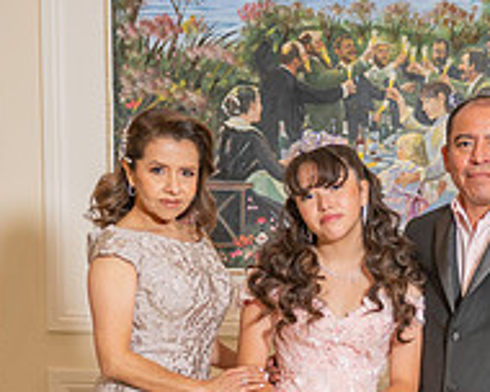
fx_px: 1392
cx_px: 379
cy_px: 464
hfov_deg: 19.8
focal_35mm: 96
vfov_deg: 15.5
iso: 320
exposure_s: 1/200
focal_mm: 28
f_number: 2.8
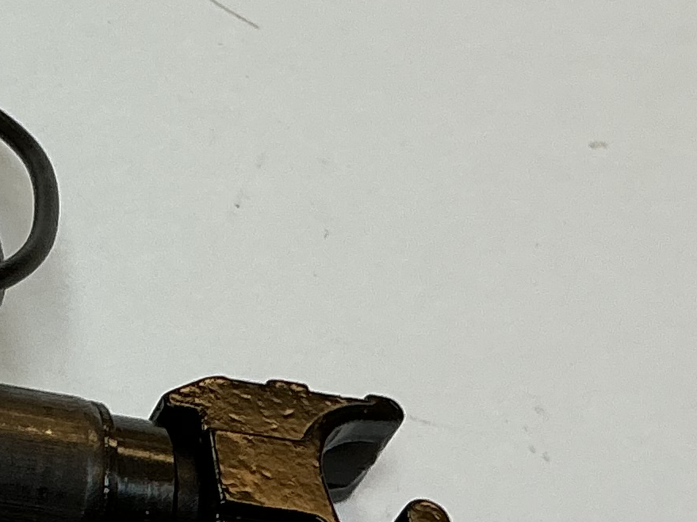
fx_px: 2678
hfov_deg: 14.1
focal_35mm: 133
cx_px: -287
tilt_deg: -60.2
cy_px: 314
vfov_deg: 11.1
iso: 20
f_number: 1.8
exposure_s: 1/100
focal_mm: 3
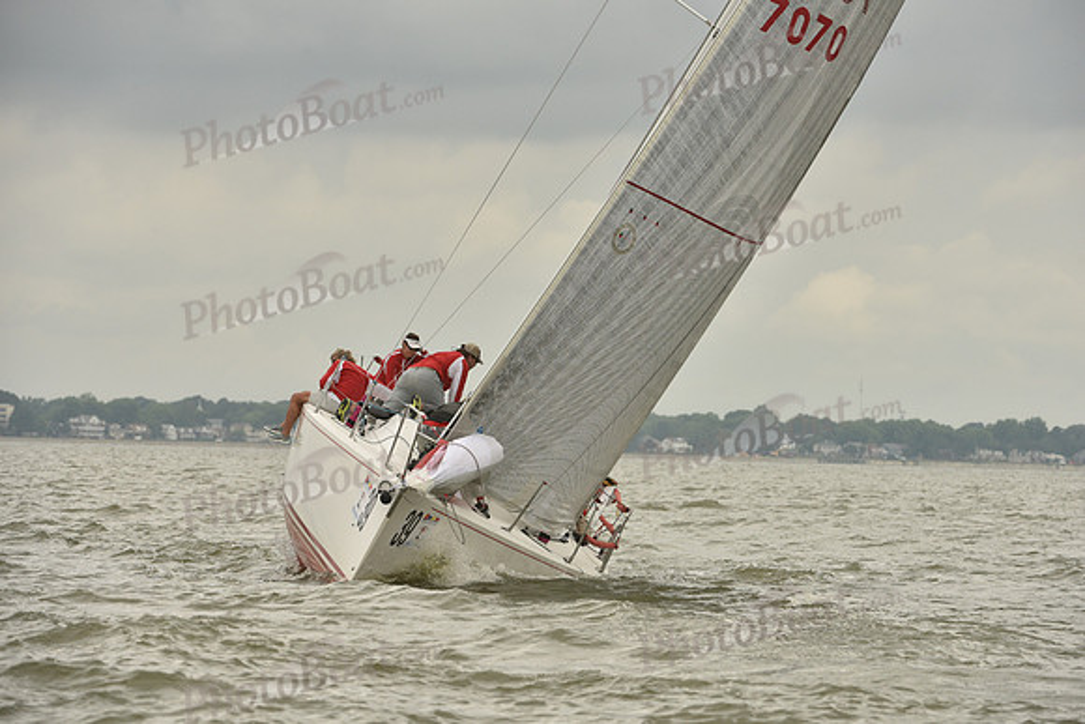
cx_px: 542
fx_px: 8139
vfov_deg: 5.1
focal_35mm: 270
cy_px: 362
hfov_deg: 7.6
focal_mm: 270
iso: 400
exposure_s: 1/800
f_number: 9
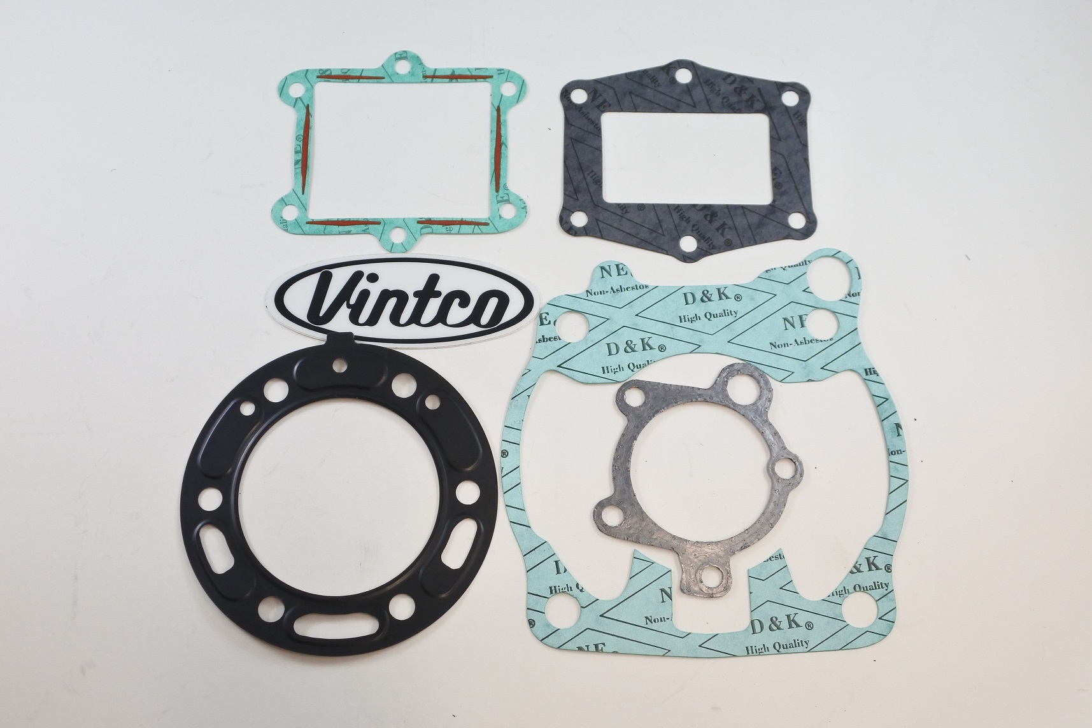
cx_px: 546
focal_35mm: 36
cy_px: 364
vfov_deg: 36.9
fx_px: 1092
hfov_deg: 53.1
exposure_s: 1/160
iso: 400
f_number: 4
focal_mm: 13.4
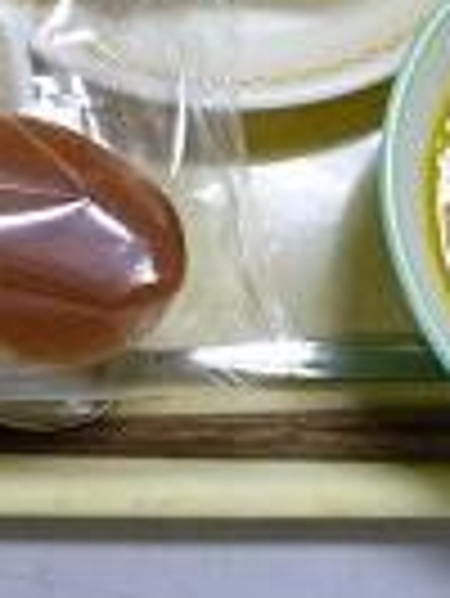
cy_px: 67
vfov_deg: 26.2
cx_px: 162
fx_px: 1246
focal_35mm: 72
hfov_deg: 20.4
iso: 200
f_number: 2.2
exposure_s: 1/60
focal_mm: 4.3
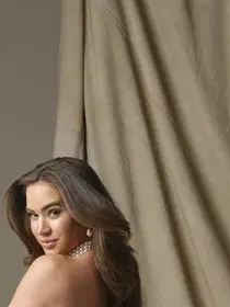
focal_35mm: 240
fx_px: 2126
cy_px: 579
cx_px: 229
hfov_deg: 6.2
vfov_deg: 7.9
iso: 500
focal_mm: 70.4
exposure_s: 1/125
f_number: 10
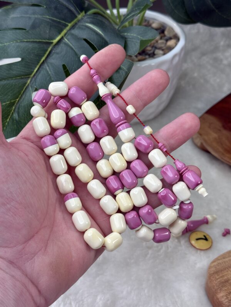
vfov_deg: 39.7
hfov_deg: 30.3
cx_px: 116
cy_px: 154
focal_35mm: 48
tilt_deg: -45.7
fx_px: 427
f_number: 1.78
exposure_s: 1/175
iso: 50
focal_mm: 6.76
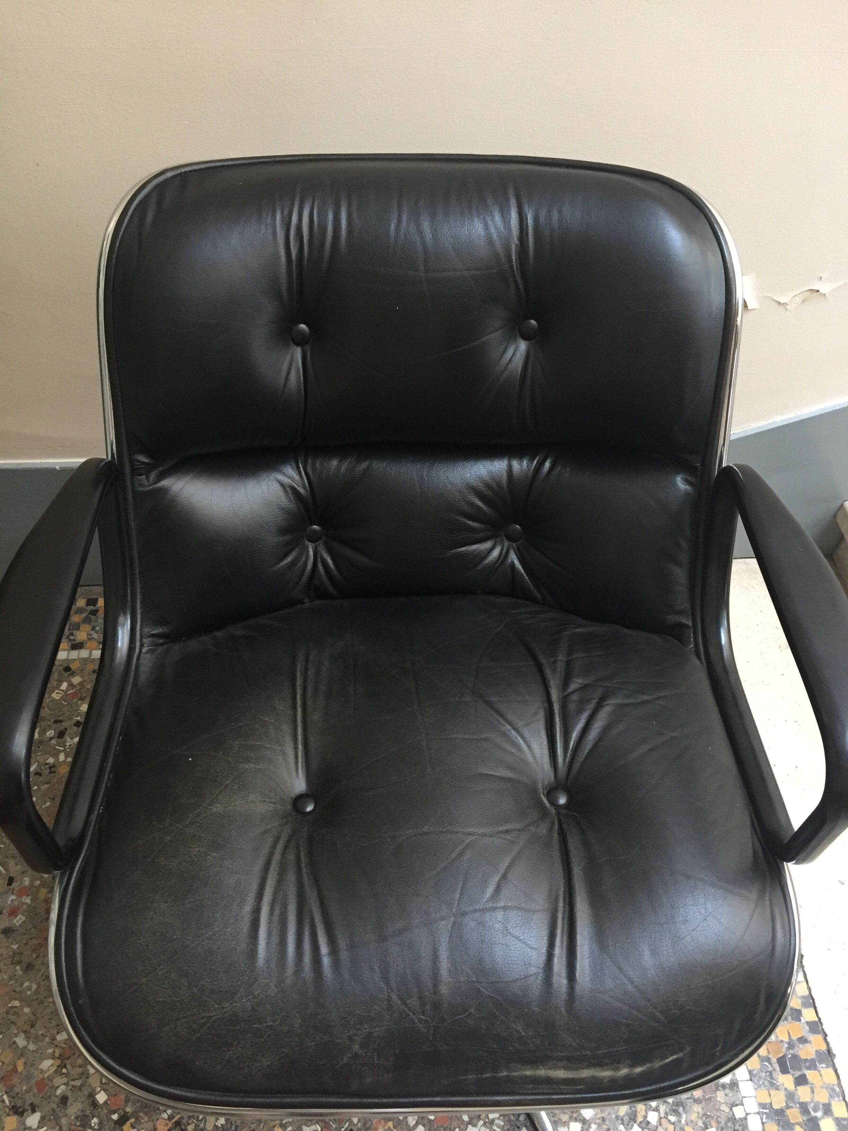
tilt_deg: -48.5
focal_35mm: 29
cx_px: 424
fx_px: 947
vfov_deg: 61.7
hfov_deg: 48.2
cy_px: 566
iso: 200
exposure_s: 1/33
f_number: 2.2
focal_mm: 4.15
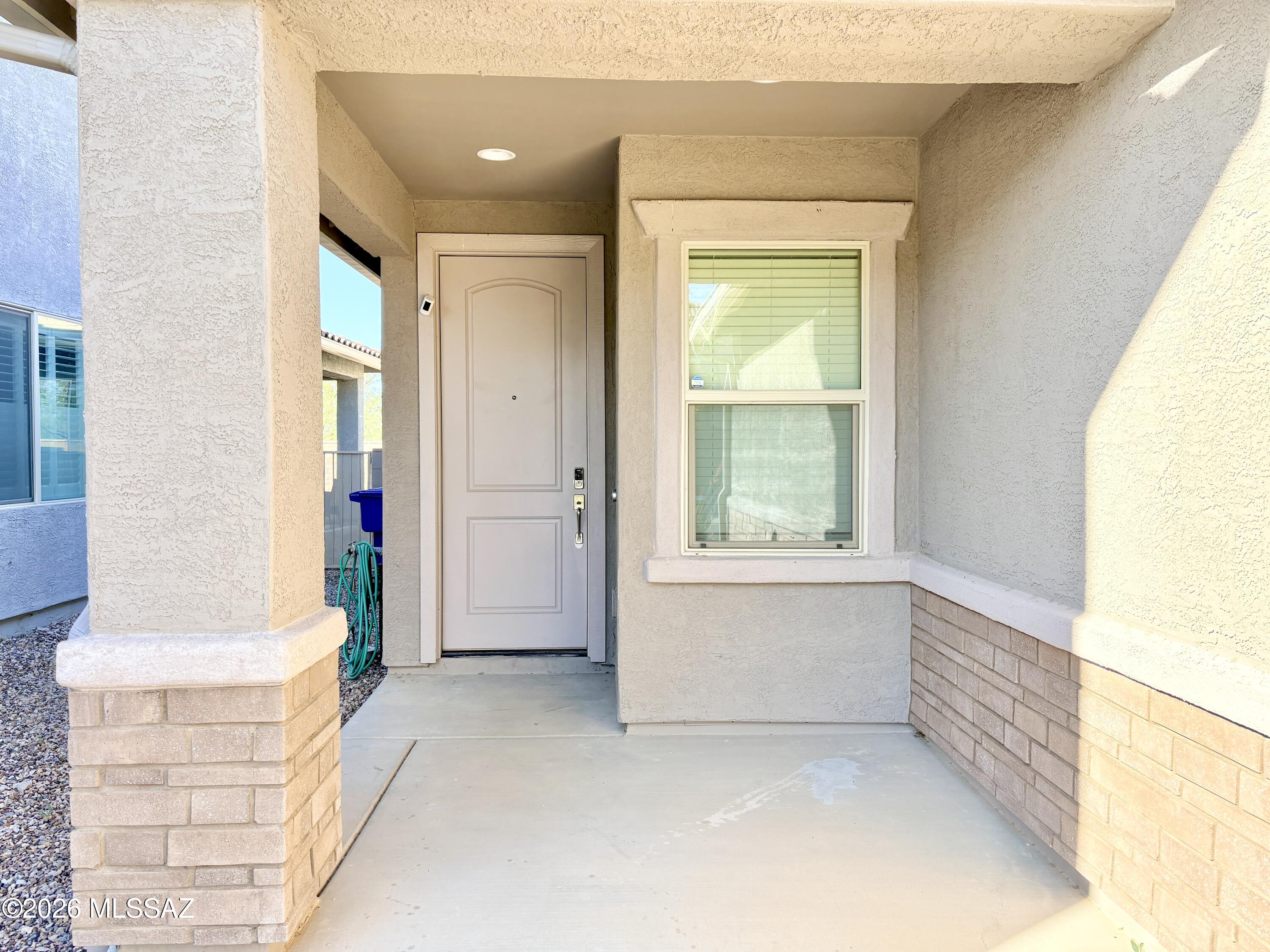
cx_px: 635
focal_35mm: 26
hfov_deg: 67.3
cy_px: 476
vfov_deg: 53.1
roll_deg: +0.6
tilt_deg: -0.7
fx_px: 954
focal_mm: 5.96
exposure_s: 1/503
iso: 64
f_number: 1.6
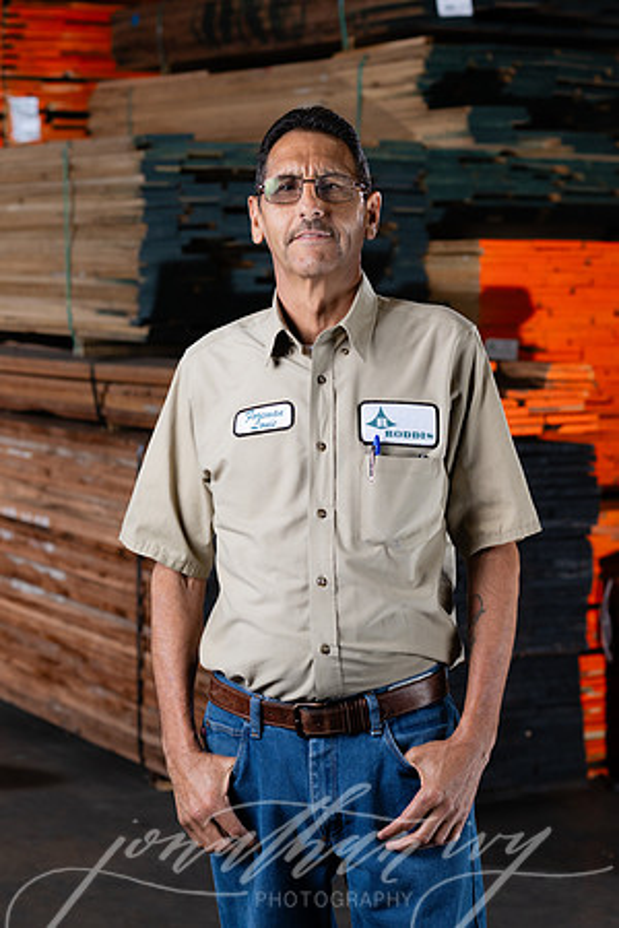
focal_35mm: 85
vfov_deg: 23.9
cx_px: 310
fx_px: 2192
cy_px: 464
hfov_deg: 16.1
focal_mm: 85
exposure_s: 1/60
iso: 400
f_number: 5.6
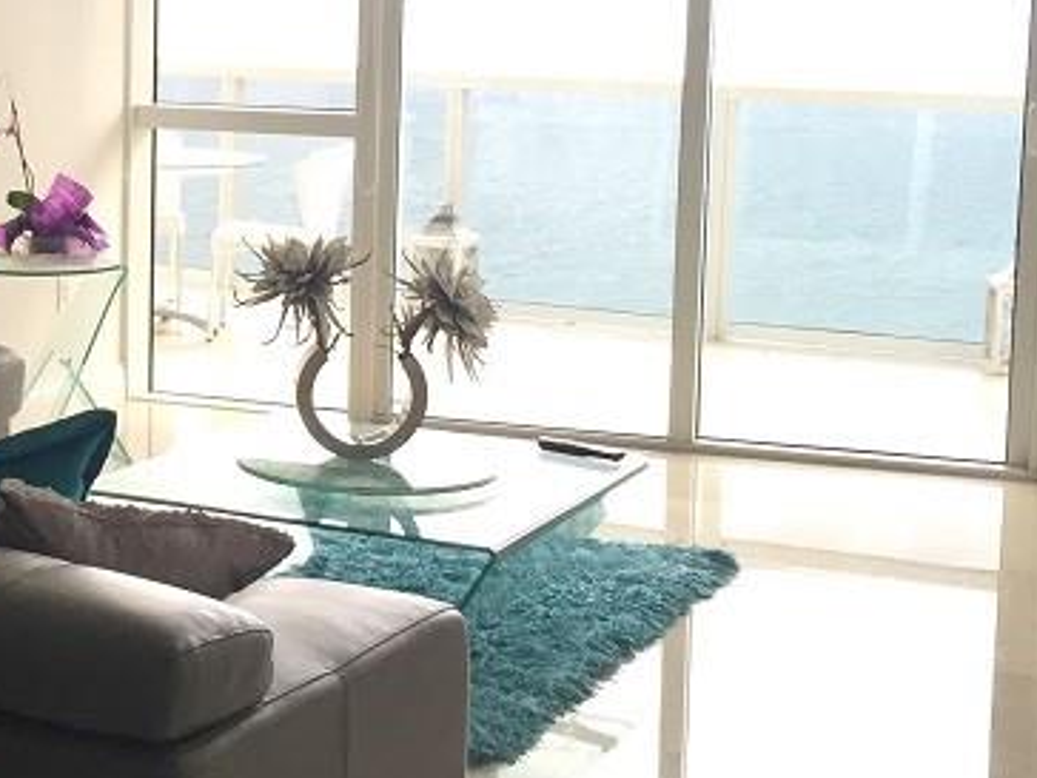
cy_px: 249
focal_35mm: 78
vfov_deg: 18.8
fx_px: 2337
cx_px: -11
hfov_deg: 23.9
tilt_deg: -6.3
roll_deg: -0.2
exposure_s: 1/40
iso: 32
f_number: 2.2
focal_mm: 4.15
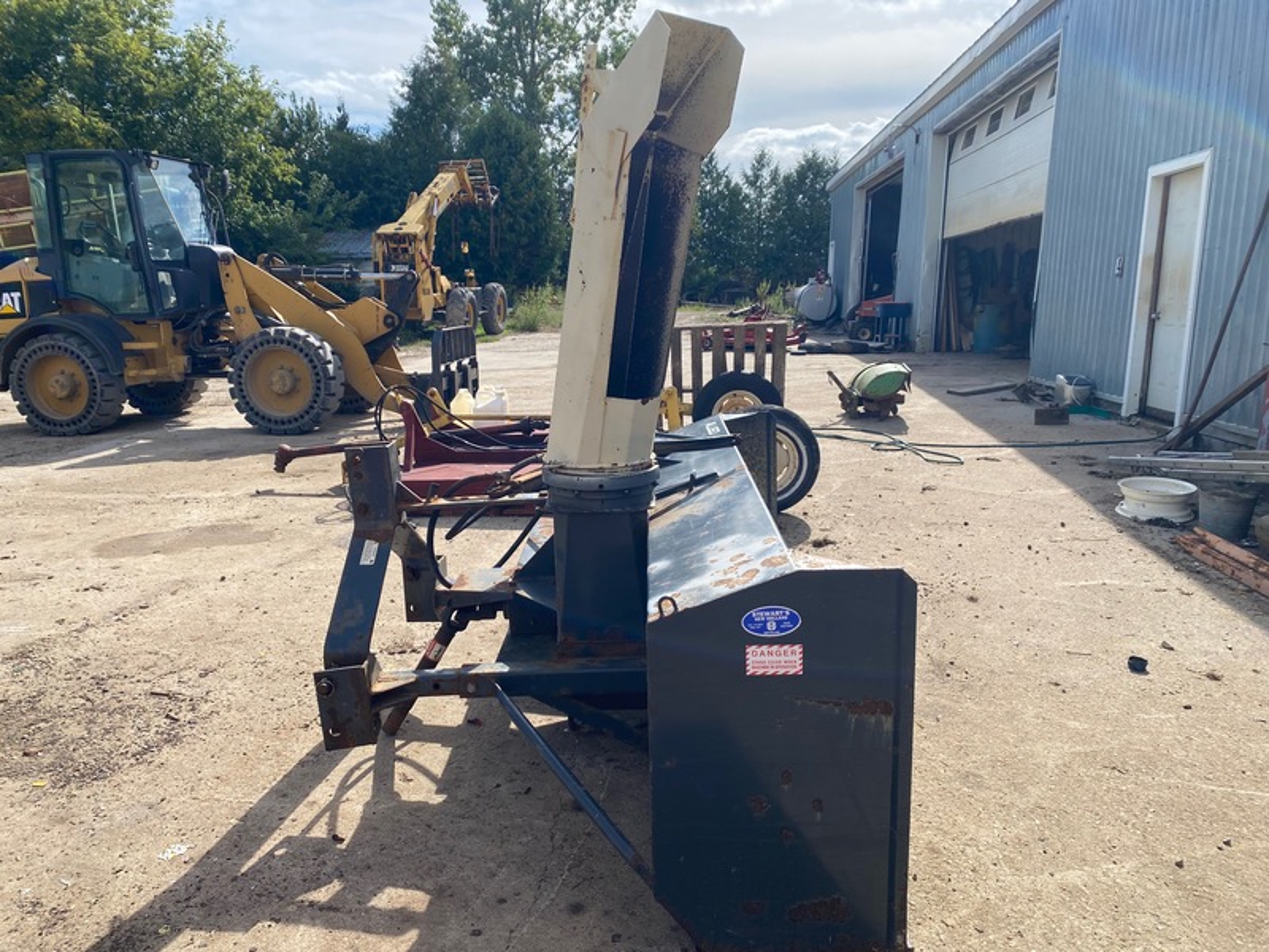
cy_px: 476
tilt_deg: -7.7
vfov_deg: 53.1
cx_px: 634
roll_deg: -1.8
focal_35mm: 26
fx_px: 953
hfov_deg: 67.3
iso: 32
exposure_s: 1/2183
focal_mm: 4.25
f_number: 1.8
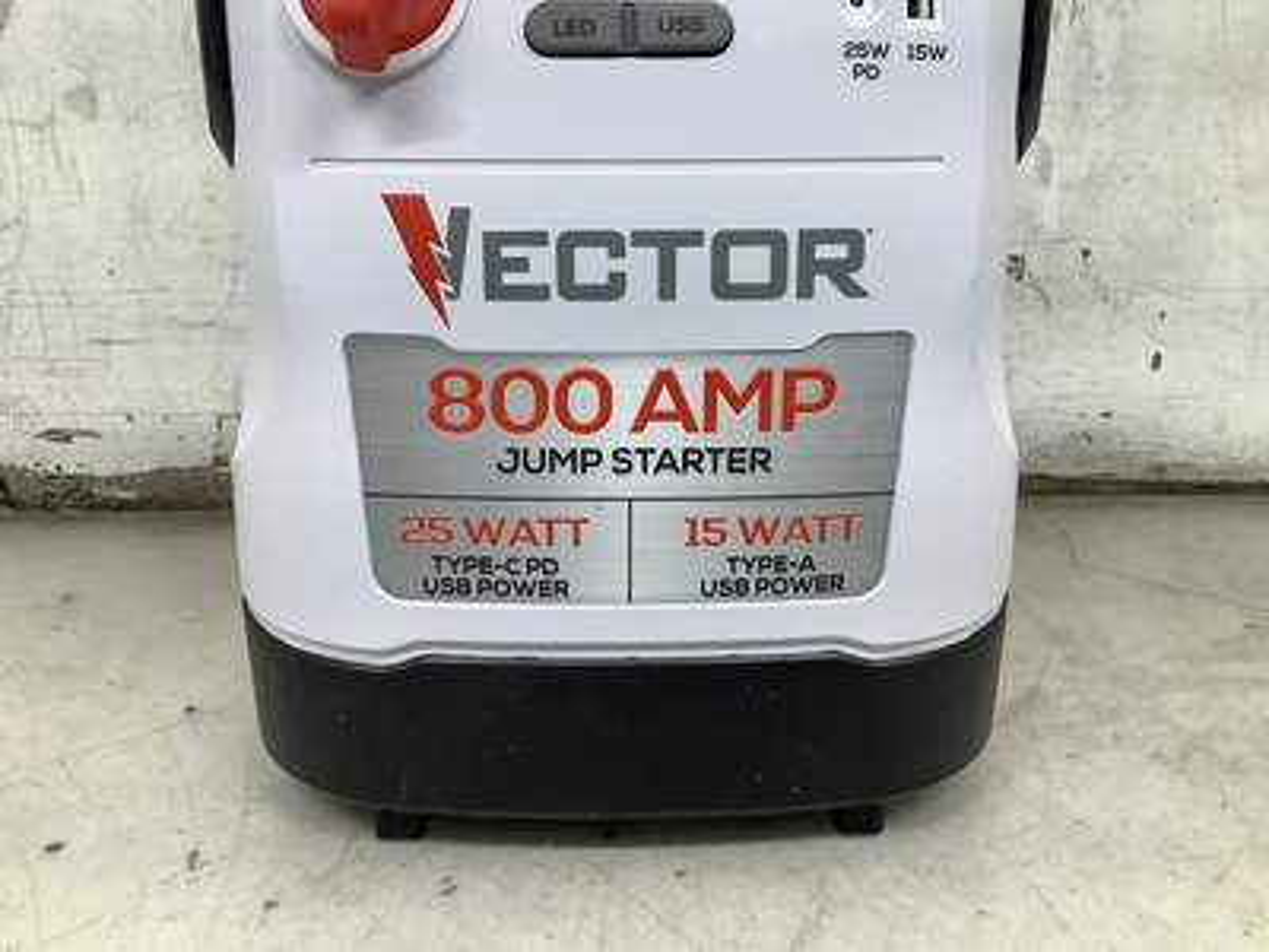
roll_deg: -0.1
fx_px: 1136
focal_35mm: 31
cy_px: 476
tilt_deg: -16.1
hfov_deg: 58.4
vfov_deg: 45.4
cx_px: 634
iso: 64
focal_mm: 3.3
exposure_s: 1/100
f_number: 2.4
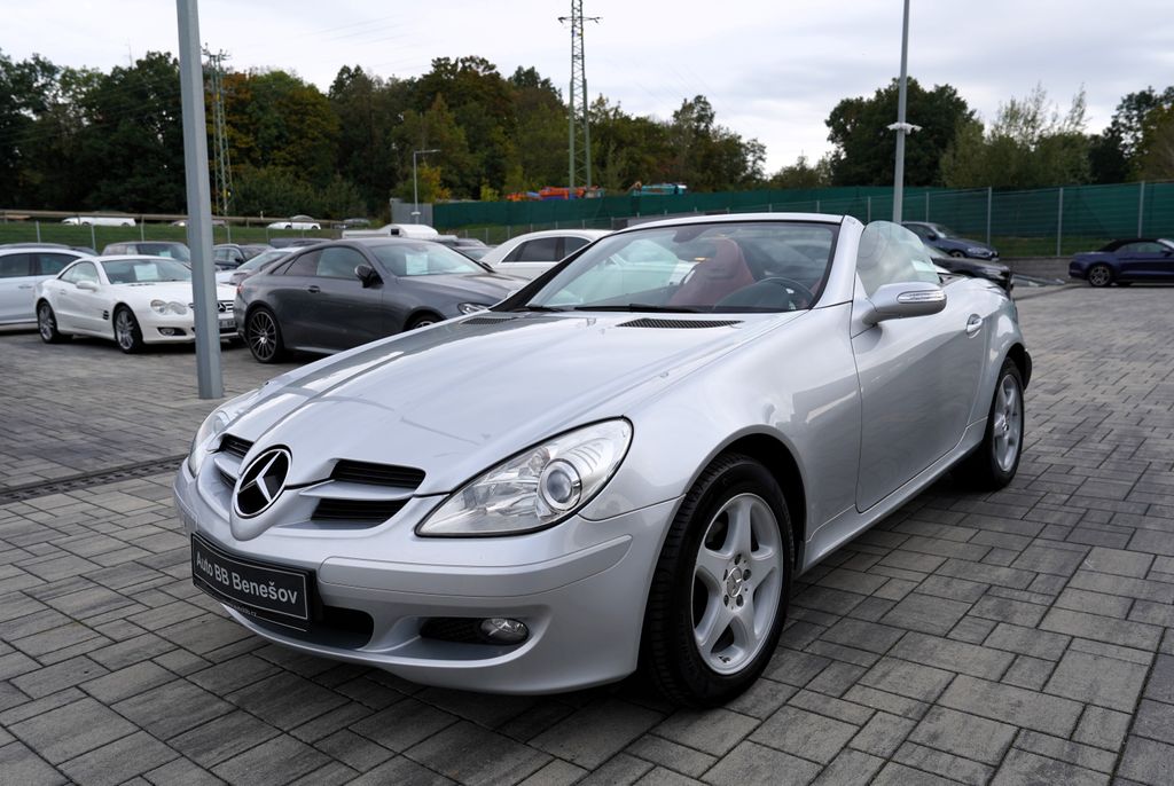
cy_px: 393
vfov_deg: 49.7
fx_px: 849
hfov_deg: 69.3
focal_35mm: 26
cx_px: 587
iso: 100
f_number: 5.6
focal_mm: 26
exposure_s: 1/100
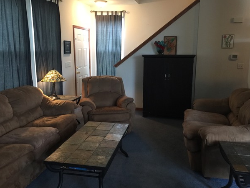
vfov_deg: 45.4
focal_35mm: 31
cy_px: 90
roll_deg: -0.8
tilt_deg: -10.0
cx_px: 122
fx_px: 224
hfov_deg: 58.4
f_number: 2.2
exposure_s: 1/15
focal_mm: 4.15
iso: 100
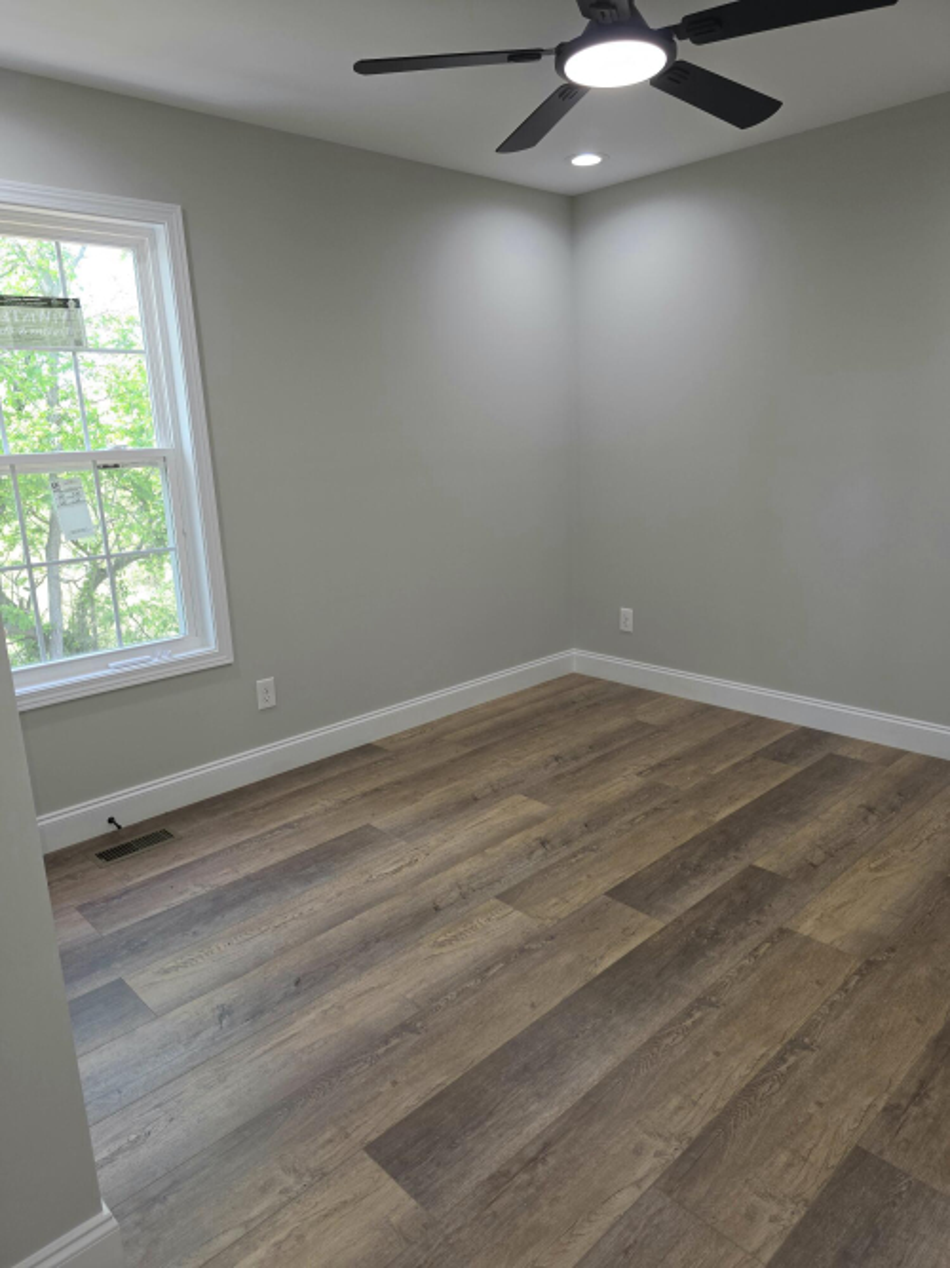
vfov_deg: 73.9
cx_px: 475
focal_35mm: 23
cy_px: 634
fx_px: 842
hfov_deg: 58.9
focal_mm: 6.3
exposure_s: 1/60.2
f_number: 1.7
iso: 40
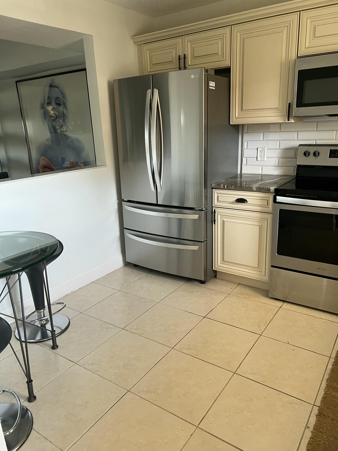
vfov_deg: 67.3
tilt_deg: -17.0
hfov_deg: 53.1
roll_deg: +3.4
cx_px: 169
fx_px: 338
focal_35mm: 26
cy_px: 226
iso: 125
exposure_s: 1/78
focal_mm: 5.7
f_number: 1.5
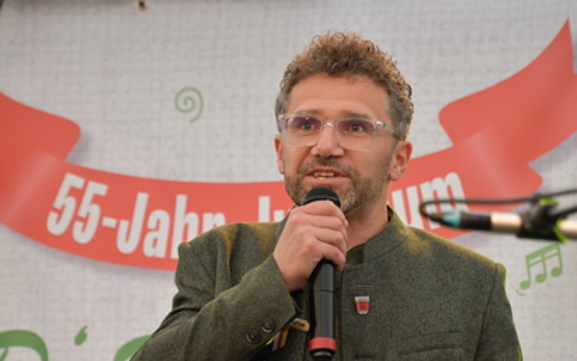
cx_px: 285
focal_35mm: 254
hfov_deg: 8.3
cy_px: 178
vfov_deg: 5.2
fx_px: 3995
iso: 800
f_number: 5.6
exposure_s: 1/125
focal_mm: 122
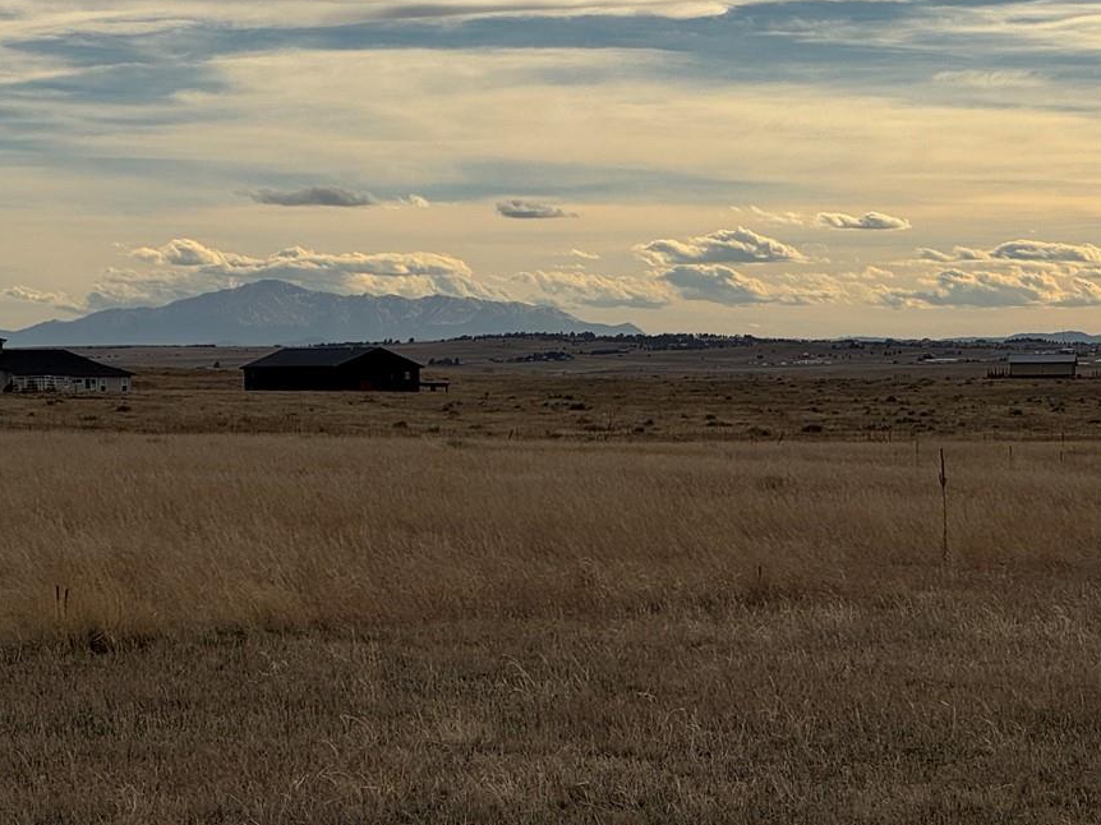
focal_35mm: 143
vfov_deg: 10.4
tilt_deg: +1.8
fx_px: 4547
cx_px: 748
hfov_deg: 13.8
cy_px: 221
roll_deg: +0.6
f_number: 2.8
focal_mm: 9
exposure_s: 1/1206
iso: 25
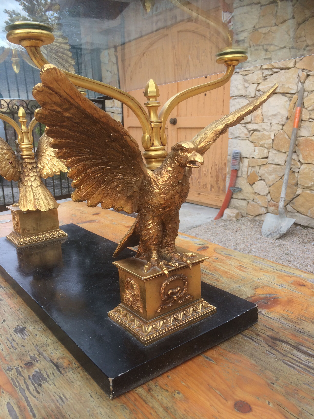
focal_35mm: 29
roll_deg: +1.9
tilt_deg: -16.4
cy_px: 210
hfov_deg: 48.2
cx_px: 157
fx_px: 351
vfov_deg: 61.7
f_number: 2.2
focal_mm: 4.15
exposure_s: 1/446
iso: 32
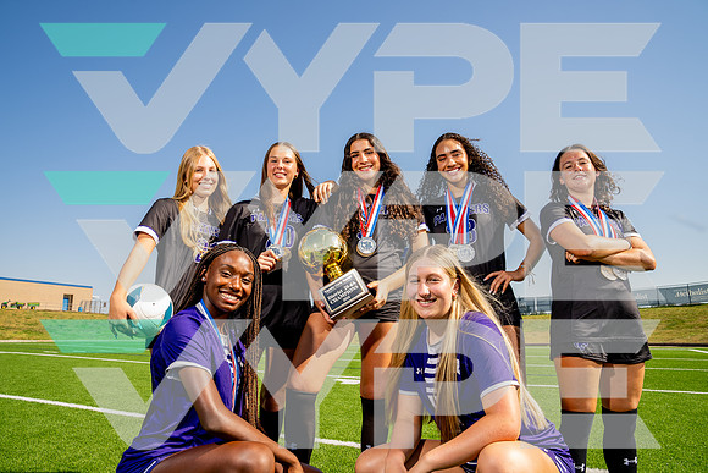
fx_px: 472
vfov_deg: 53.2
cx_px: 354
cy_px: 236
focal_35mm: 24
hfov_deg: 73.7
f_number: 7.1
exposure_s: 1/125
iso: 50
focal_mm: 24
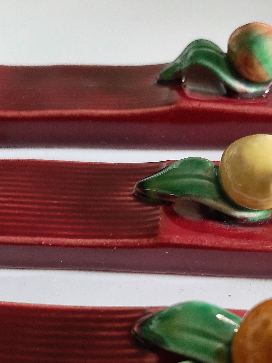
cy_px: 237
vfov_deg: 50.6
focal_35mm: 36
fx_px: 377
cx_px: 180
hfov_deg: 39.2
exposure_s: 1/25
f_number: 1.7
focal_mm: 3.93
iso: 200
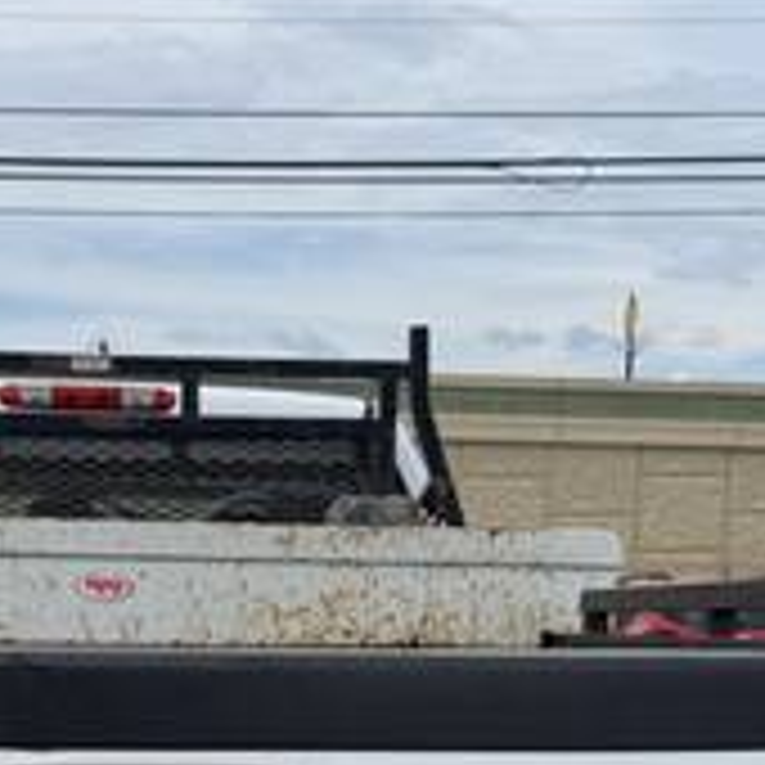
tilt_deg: -11.2
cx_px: 212
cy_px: 891
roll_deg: +0.3
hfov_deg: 21.5
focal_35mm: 80
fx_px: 2000
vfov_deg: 20.4
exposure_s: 1/6410
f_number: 1.78
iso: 80
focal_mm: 6.76
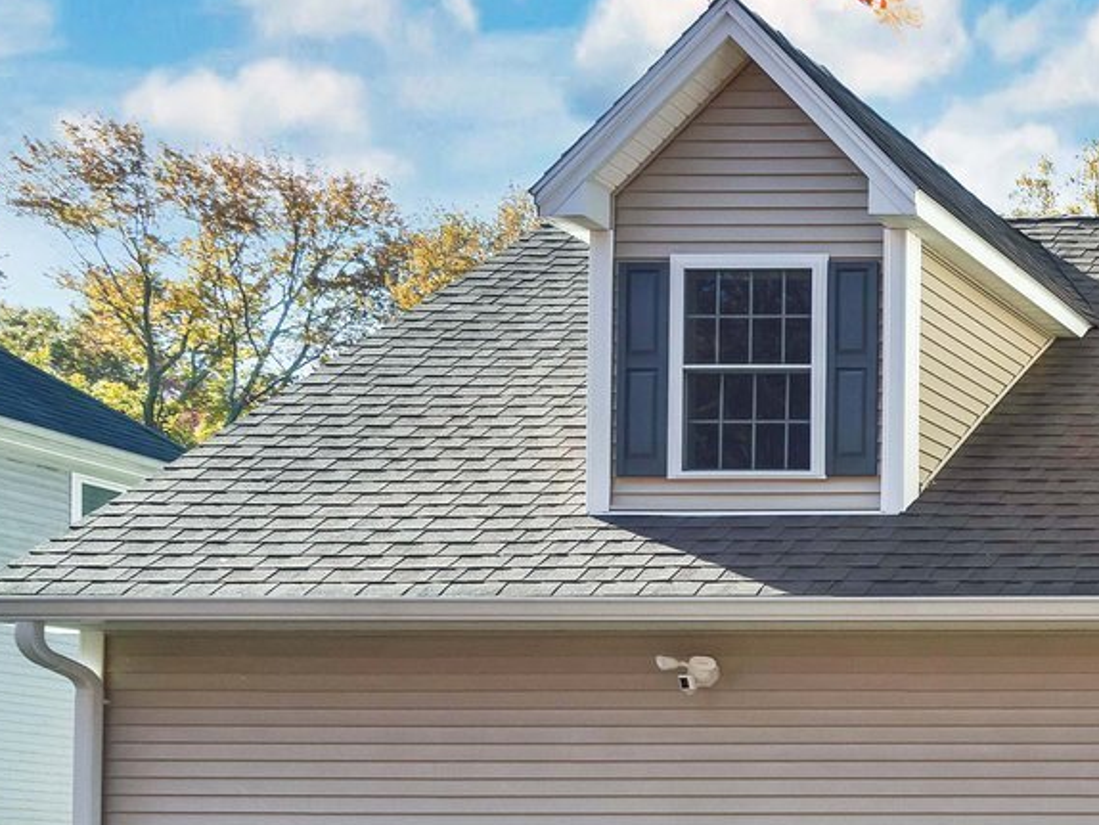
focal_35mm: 48
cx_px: 1842
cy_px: 770
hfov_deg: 24.4
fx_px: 1525
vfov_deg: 28.9
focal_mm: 14
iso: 800
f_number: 10
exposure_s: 1/320
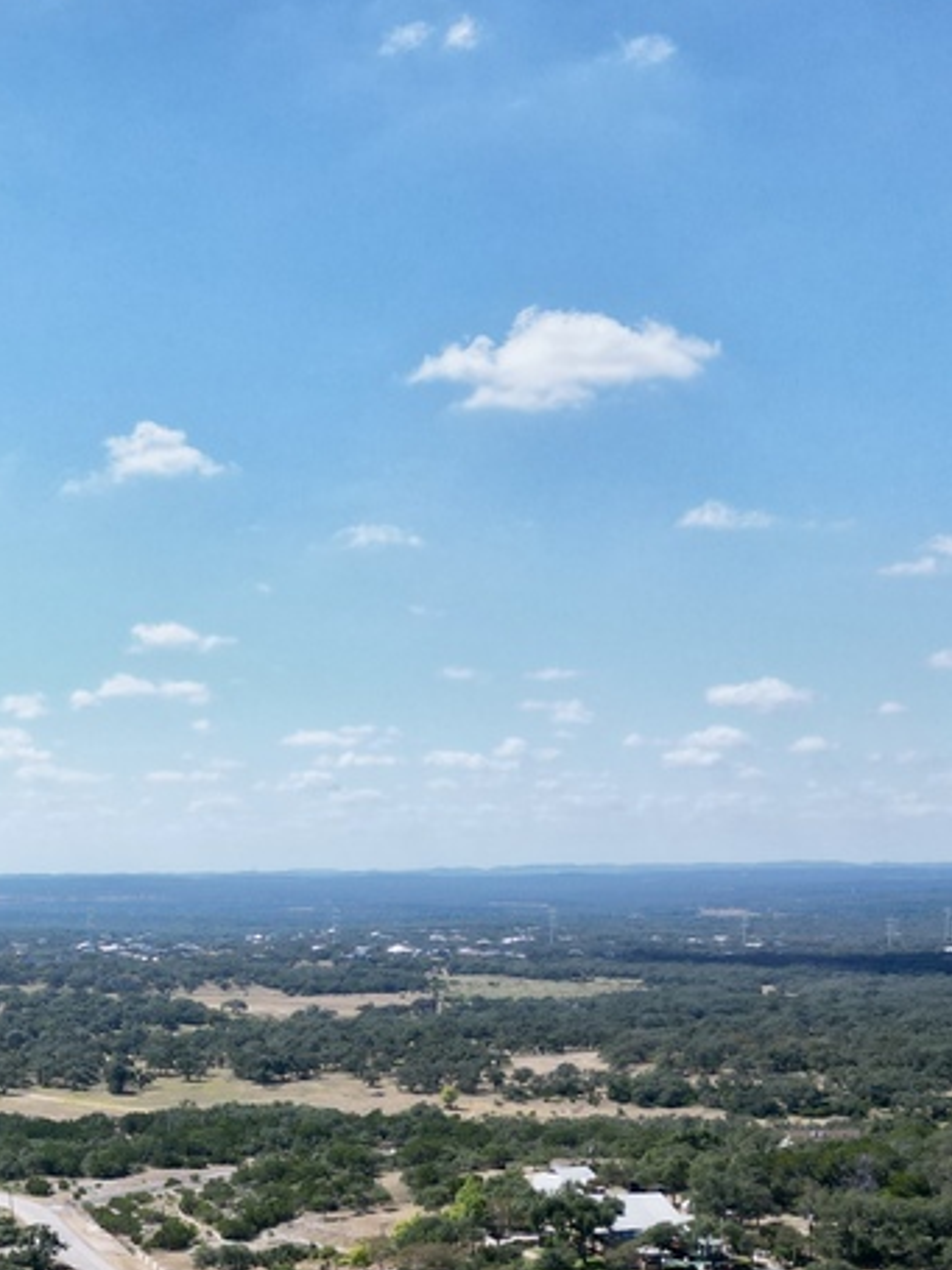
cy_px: 1119
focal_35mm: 57
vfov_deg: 32.3
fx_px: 2091
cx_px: -56
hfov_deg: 24.2
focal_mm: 6.72
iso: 160
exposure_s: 1/4000
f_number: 1.7
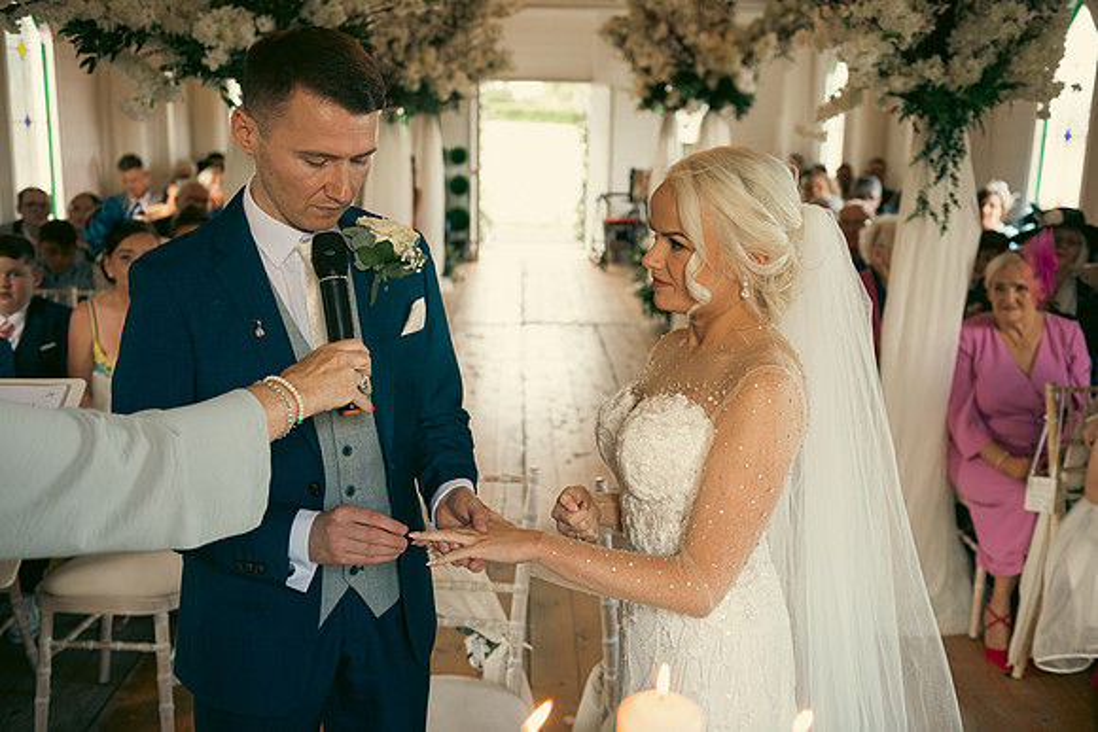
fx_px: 1159
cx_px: 549
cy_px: 366
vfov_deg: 35.1
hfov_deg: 50.7
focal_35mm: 38
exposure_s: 1/160
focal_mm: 38
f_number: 3.5
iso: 640
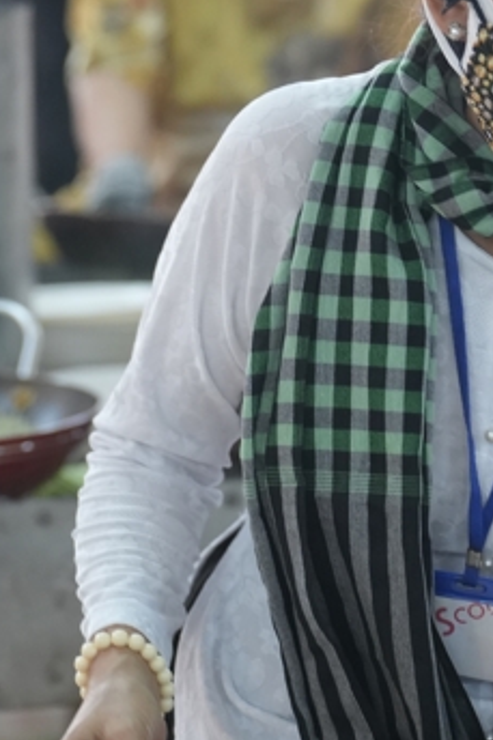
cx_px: 676
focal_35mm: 227
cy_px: 197
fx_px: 4667
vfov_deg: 9.1
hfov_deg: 6.0
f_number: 2.8
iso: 2500
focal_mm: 80
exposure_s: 1/100
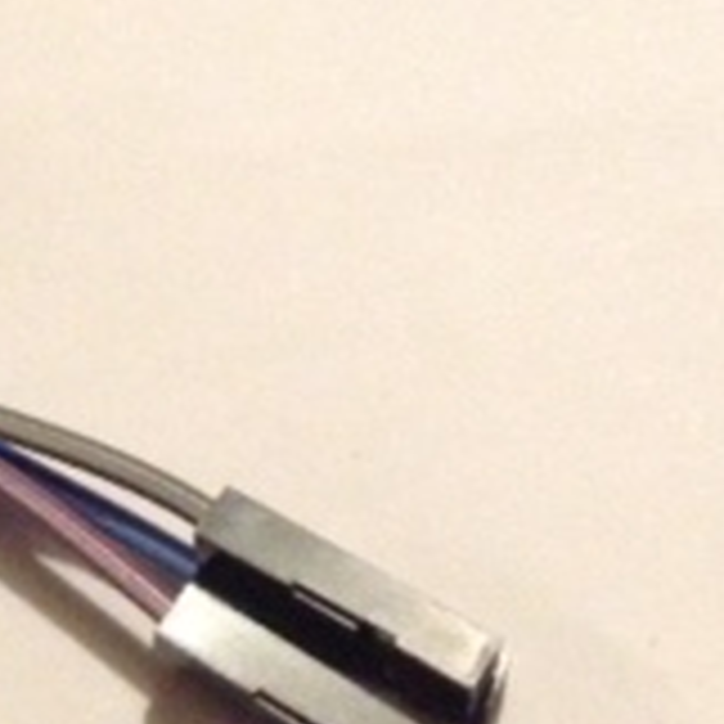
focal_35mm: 116
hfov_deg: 14.8
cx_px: 733
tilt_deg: -59.2
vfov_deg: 14.2
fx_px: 2745
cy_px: -324
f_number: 2.4
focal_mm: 4.12
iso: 640
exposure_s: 1/15
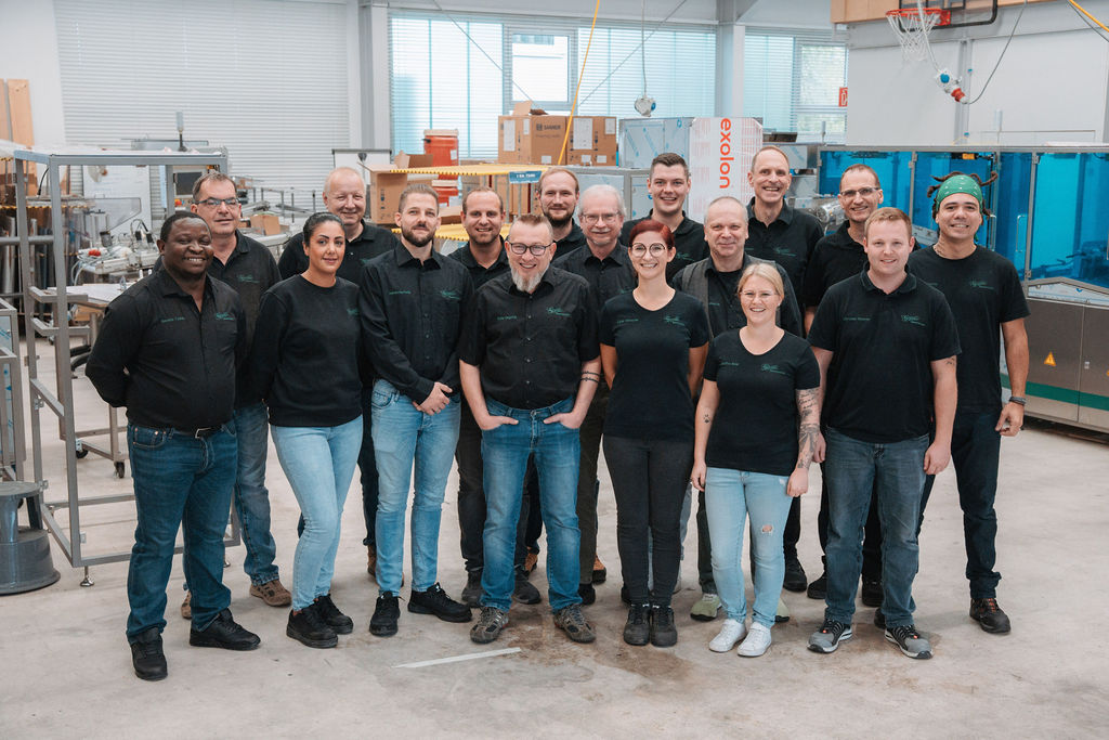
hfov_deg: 41.8
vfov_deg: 28.6
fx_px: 1451
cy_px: 370
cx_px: 569
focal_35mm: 47
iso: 6400
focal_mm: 45.4
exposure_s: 1/500
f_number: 5
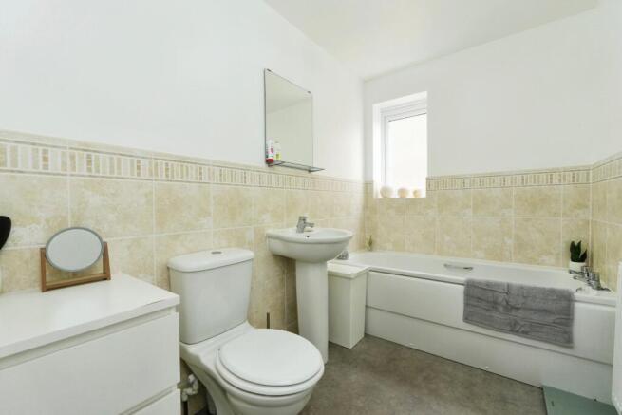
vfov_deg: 77.4
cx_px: 311
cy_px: 208
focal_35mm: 15
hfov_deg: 100.4
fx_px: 259
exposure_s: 1/160
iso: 500
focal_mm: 10
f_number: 4
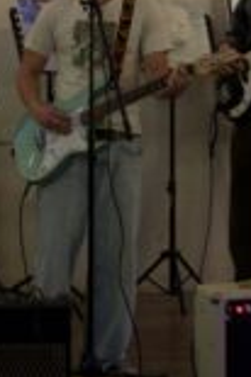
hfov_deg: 11.2
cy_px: -61
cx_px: 93
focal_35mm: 122
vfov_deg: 16.2
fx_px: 1279
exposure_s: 1/40
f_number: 4.2
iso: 1600
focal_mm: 30
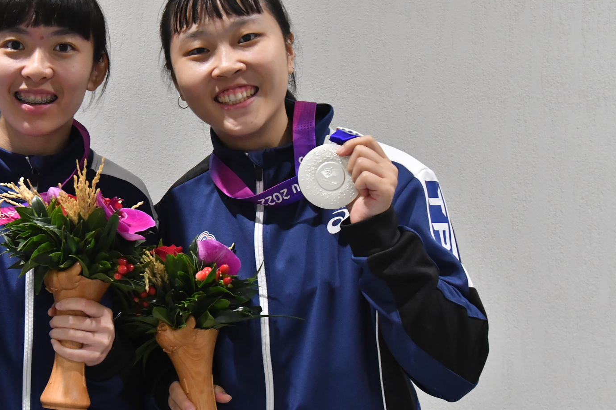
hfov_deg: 30.8
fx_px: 1107
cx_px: 189
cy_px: 167
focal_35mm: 65
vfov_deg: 21.0
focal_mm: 31
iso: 2000
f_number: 4
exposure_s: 1/160
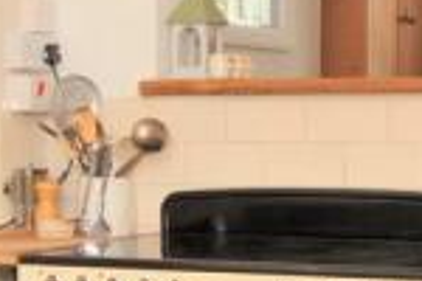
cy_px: 215
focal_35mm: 118
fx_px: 1383
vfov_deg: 11.6
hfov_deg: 17.1
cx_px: 363
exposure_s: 1/40
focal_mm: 18
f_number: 4.5
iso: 400
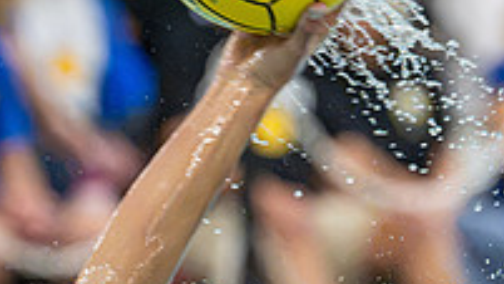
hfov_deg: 2.9
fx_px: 10062
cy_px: 190
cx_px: 114
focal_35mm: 753
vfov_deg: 1.6
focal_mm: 210
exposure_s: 1/1000
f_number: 4
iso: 14400
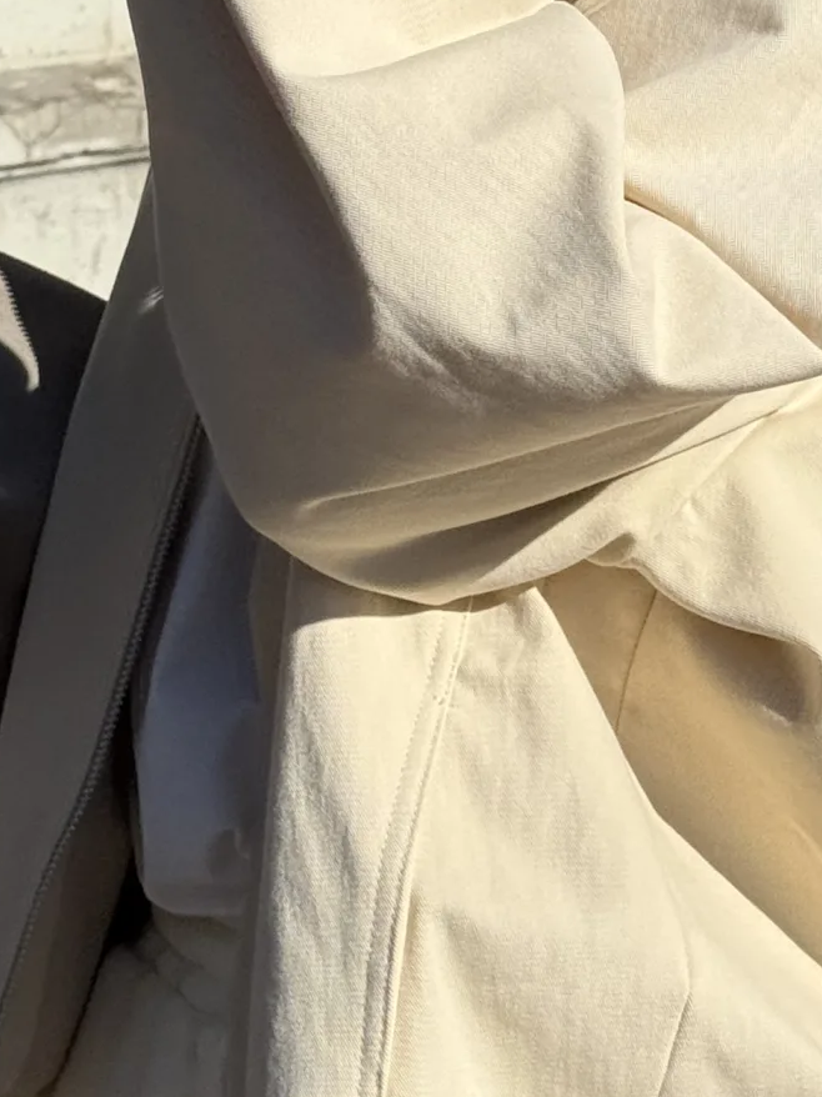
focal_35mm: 140
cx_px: 269
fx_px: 4435
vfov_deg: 13.9
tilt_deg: -8.1
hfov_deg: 10.6
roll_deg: -0.4
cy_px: -54
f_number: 1.78
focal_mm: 6.76
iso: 64
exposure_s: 1/8772
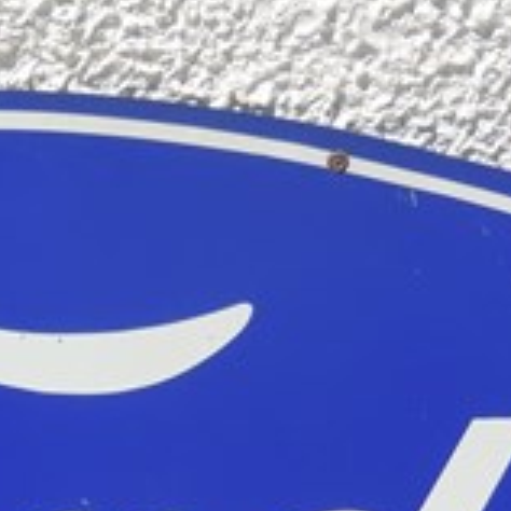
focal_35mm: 201
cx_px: -23
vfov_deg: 8.6
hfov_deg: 8.6
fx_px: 3357
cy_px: 657
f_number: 3.7
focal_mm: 10.7
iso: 80
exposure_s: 1/1000
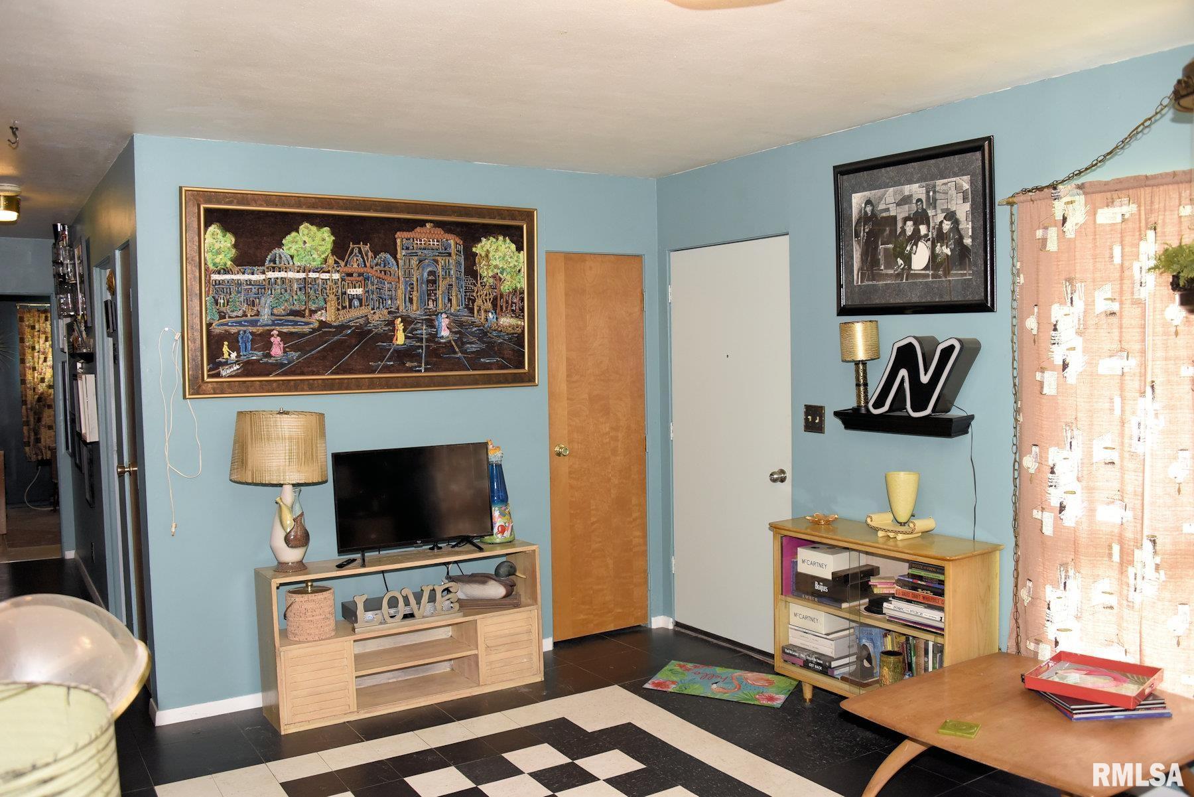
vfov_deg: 46.4
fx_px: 929
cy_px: 398
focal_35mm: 28
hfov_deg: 65.5
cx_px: 597
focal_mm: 28
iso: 1600
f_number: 3.5
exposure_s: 1/125
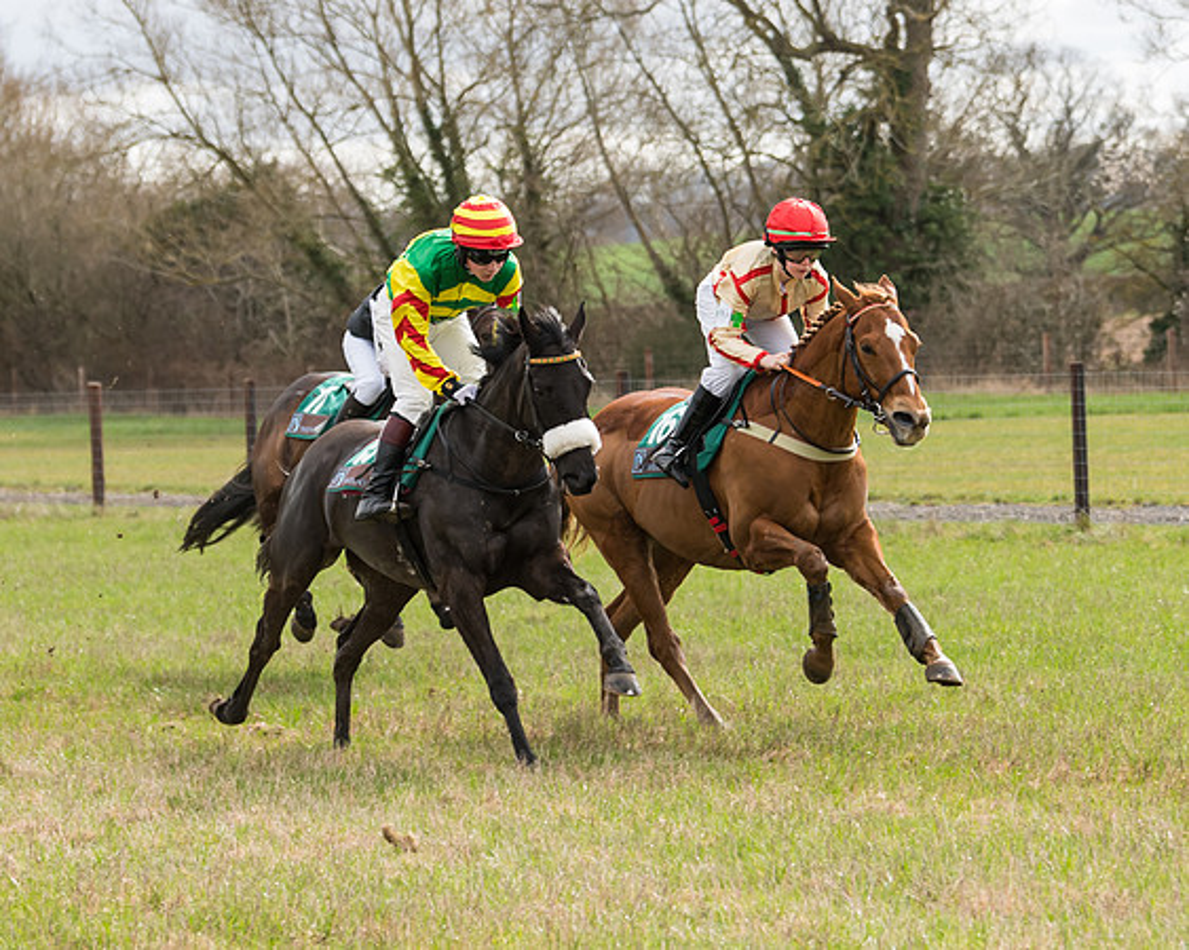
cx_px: 687
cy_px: 562
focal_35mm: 193
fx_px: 6787
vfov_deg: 8.0
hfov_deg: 10.0
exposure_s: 1/800
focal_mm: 95
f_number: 4
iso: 250
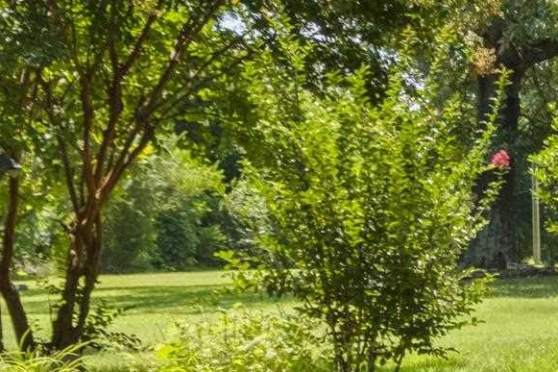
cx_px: 1110
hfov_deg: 11.9
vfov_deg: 8.8
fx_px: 2402
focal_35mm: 155
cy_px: 149
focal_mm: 24
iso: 400
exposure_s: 1/60
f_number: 8
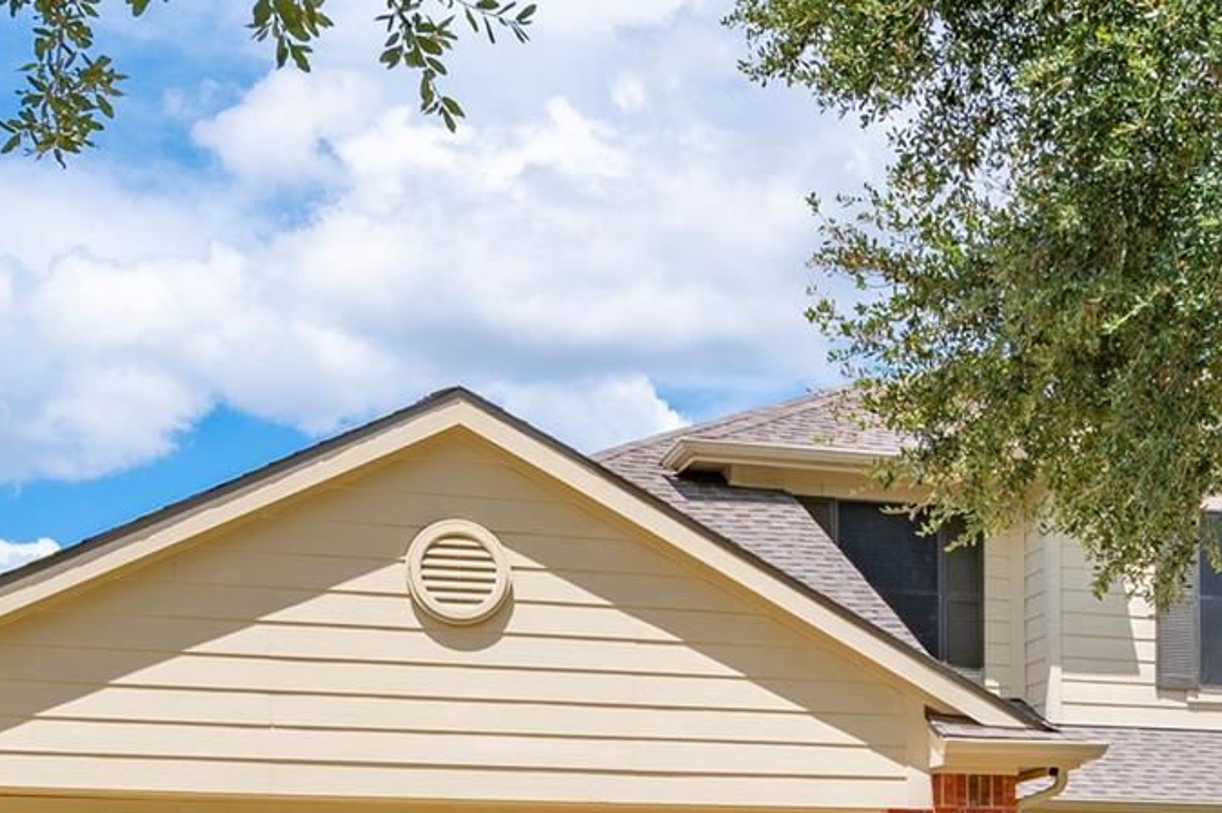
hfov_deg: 27.1
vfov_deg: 17.6
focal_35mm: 73
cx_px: 995
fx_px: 2477
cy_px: 1033
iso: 125
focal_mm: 24
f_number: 13
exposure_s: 1/200
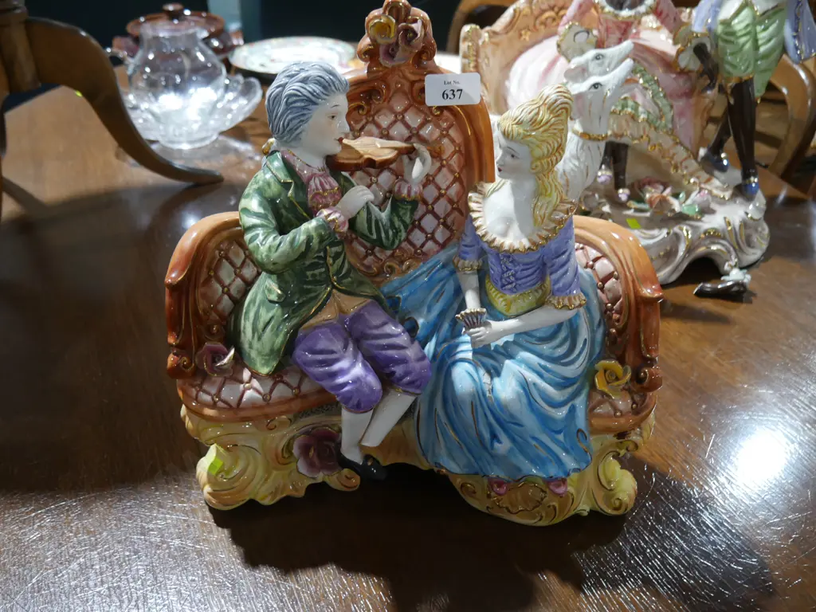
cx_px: 408
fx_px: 754
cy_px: 306
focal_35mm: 32
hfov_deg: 56.8
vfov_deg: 44.2
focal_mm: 16
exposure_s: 1/60
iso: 640
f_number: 3.6
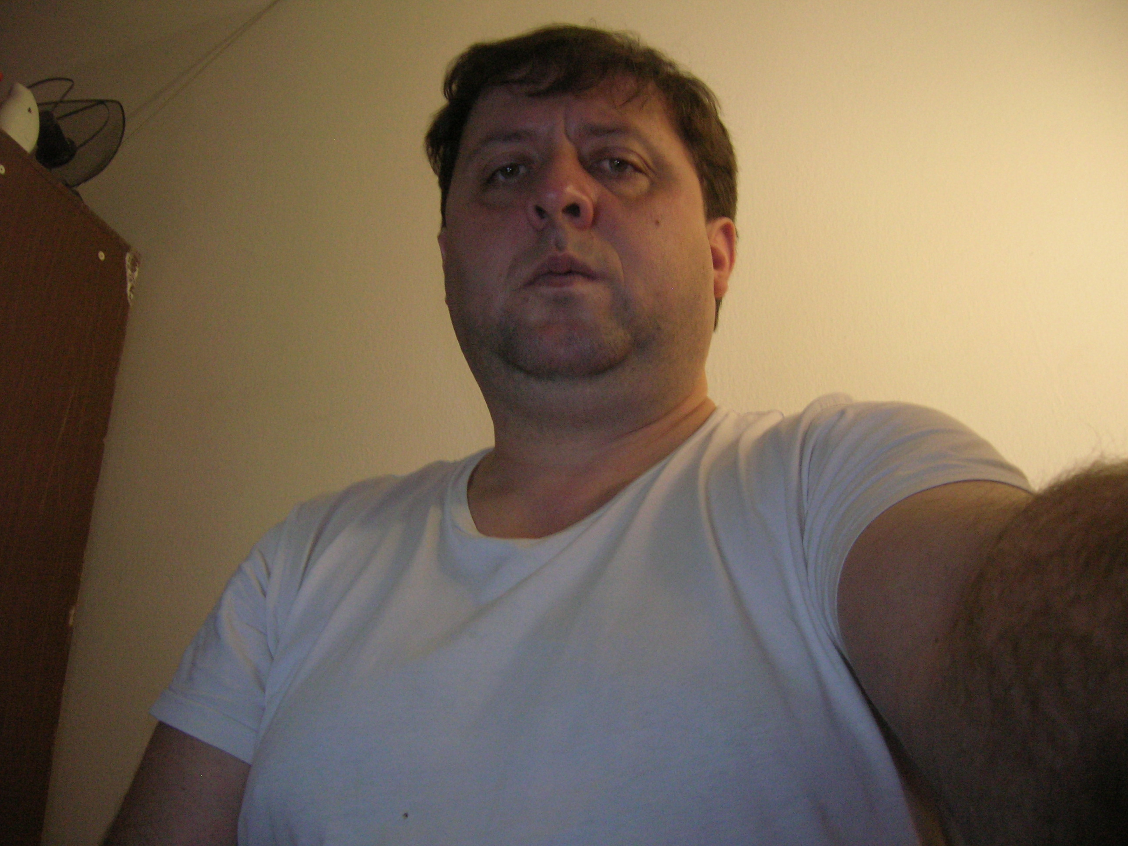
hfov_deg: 54.0
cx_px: 564
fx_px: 1108
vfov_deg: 41.8
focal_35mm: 34
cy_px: 423
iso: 200
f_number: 2.9
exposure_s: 1/8.2
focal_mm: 5.7
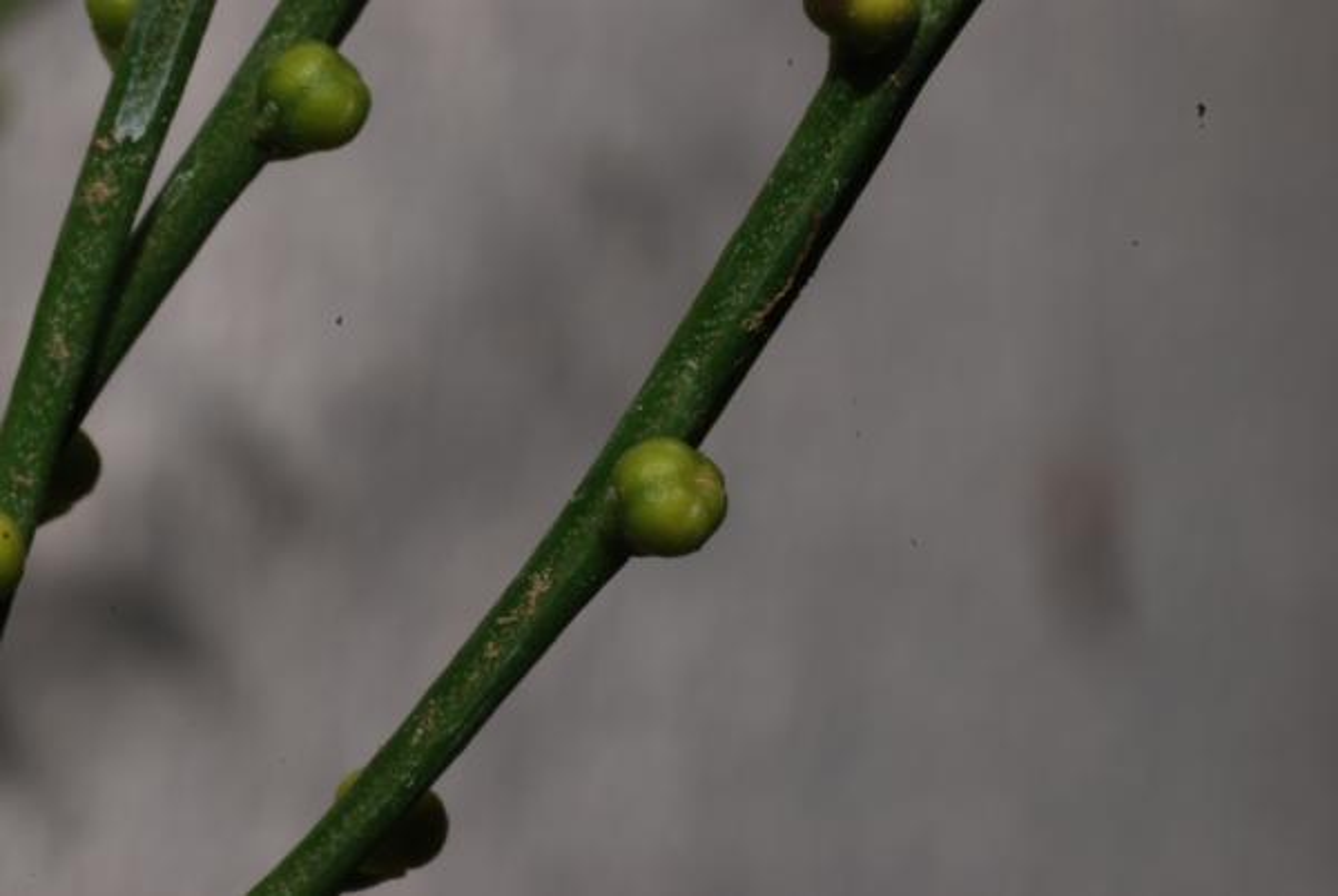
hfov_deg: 19.4
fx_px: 3908
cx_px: 669
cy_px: 448
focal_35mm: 105
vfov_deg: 13.1
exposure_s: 1/60
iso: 200
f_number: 22
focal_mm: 70
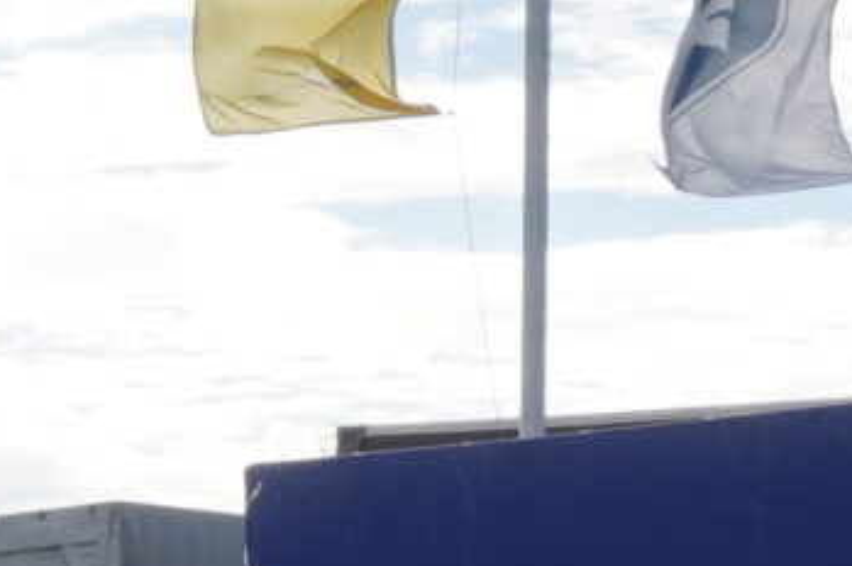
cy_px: 1470
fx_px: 4161
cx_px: 85
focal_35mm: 176
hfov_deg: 11.6
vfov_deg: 7.2
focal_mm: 16
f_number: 11
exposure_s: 1/160
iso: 100
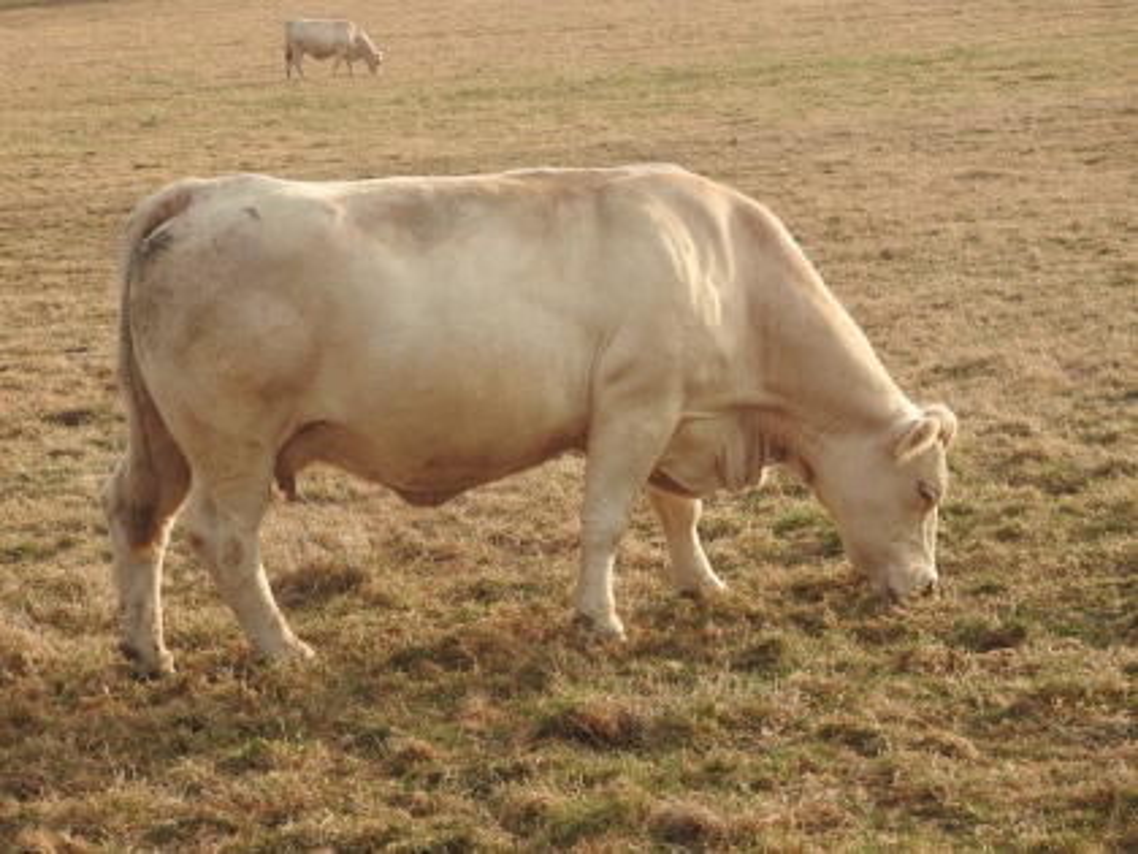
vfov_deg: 14.1
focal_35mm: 105
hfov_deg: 18.7
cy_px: 427
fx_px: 3452
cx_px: 569
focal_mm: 18.8
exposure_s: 1/160
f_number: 4.8
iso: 100
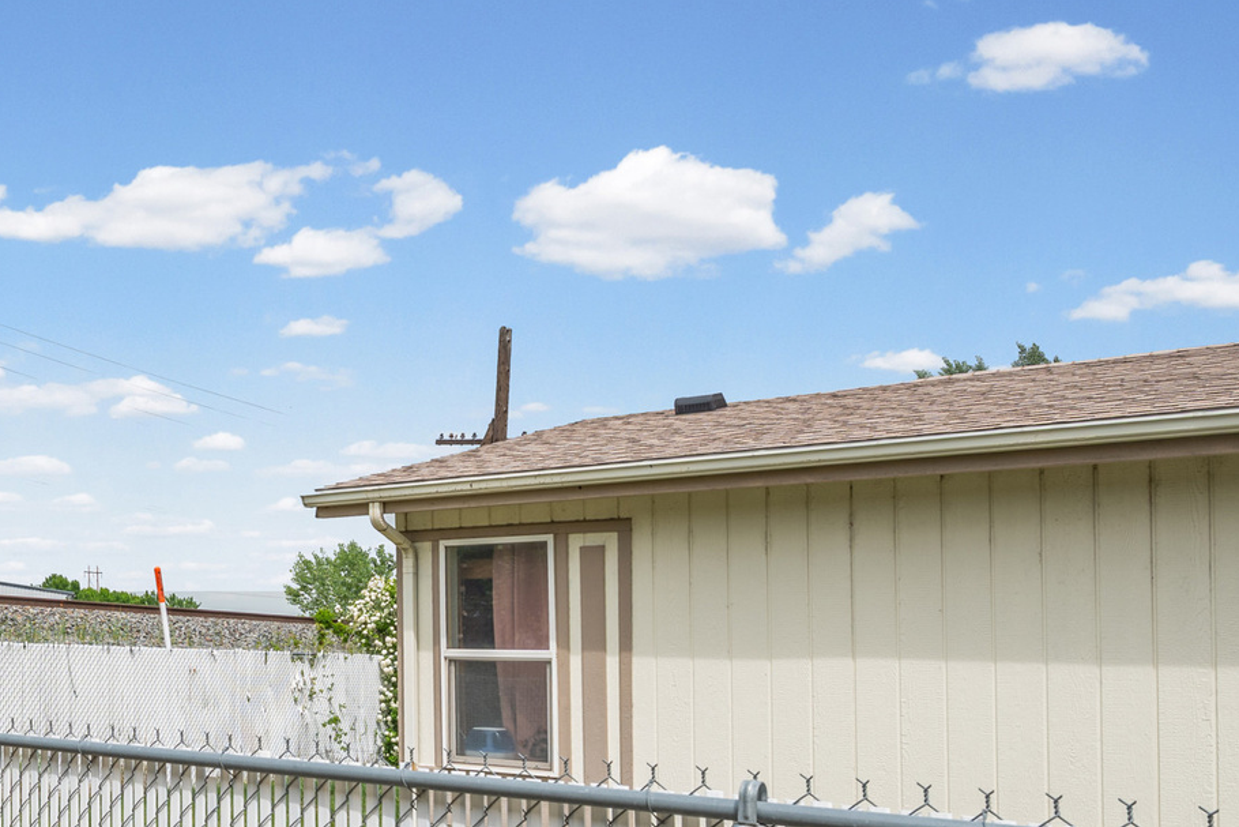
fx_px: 1239
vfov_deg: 35.3
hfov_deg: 46.1
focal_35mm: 36
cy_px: 700
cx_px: 48
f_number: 9
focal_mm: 16
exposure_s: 1/160
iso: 250
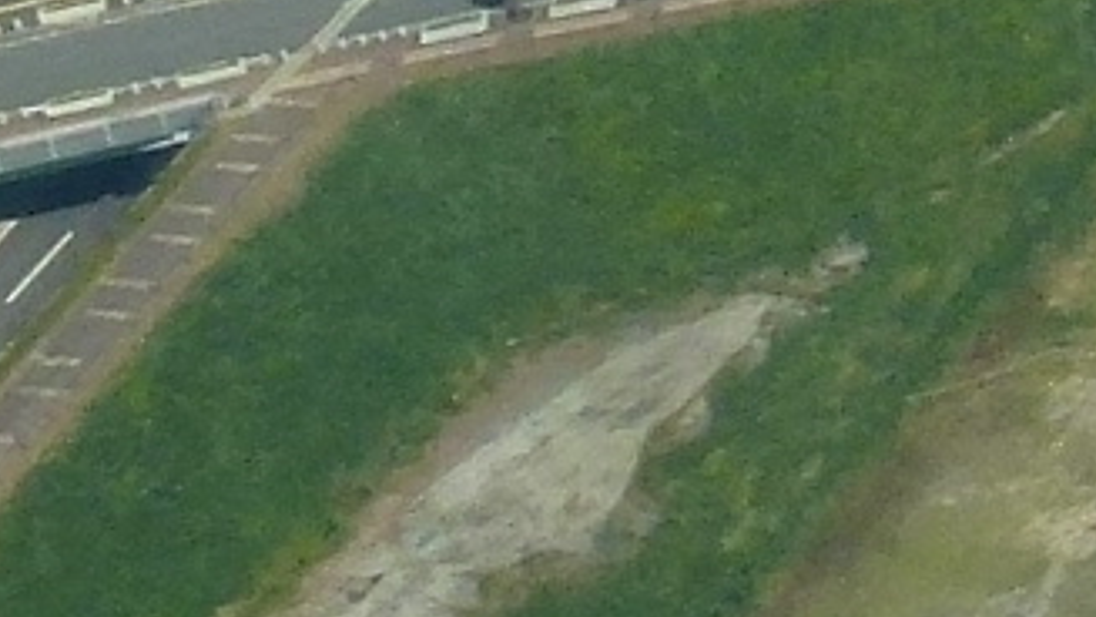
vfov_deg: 5.5
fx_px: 5958
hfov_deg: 8.2
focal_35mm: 205
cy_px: -1418
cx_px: 3761
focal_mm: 4.3
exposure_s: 1/640
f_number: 4
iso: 100
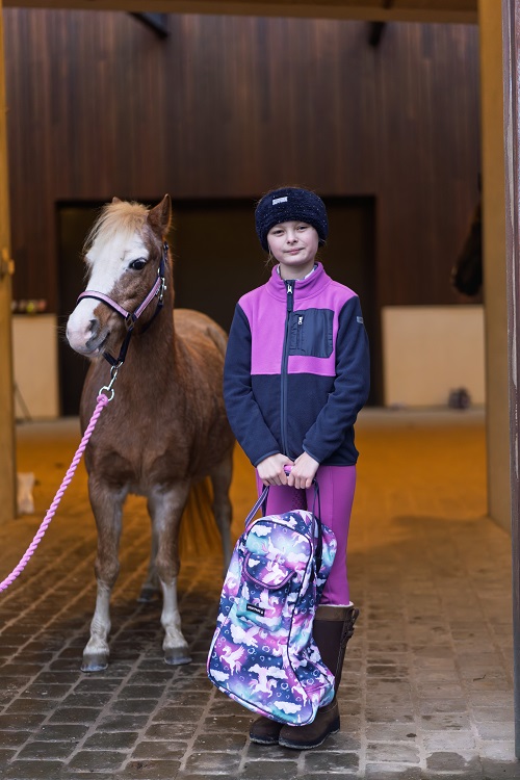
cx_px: 260
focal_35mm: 55
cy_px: 390
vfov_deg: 36.2
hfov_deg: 24.6
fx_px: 1192
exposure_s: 1/400
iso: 1600
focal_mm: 55
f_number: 1.8
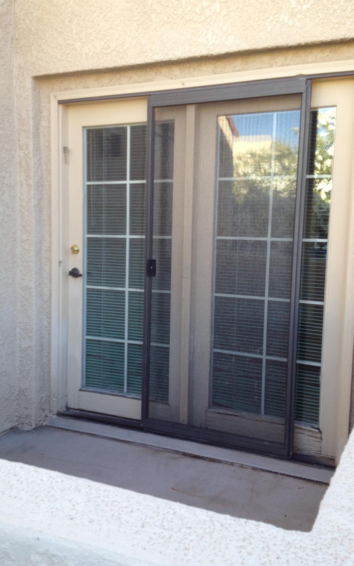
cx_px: 147
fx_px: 618
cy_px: 282
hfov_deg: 31.9
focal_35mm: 40
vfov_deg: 49.3
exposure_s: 1/155
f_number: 2.4
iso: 50
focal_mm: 4.28
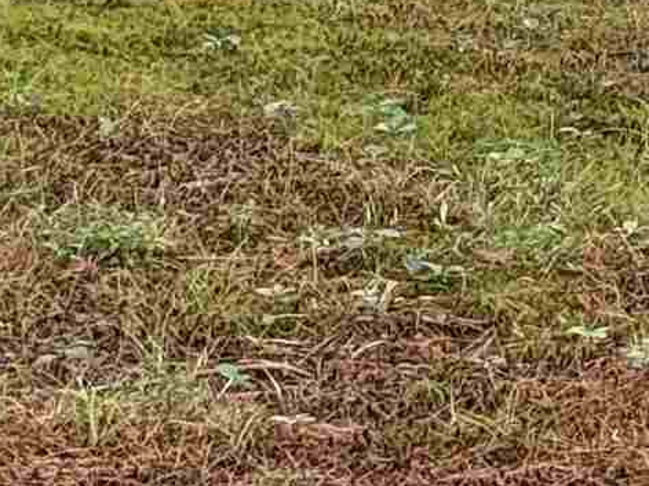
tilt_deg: -0.1
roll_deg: +1.0
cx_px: 1950
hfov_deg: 5.9
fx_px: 5867
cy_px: -589
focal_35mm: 313
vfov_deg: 4.7
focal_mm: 6.76
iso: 64
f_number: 1.78
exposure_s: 1/381
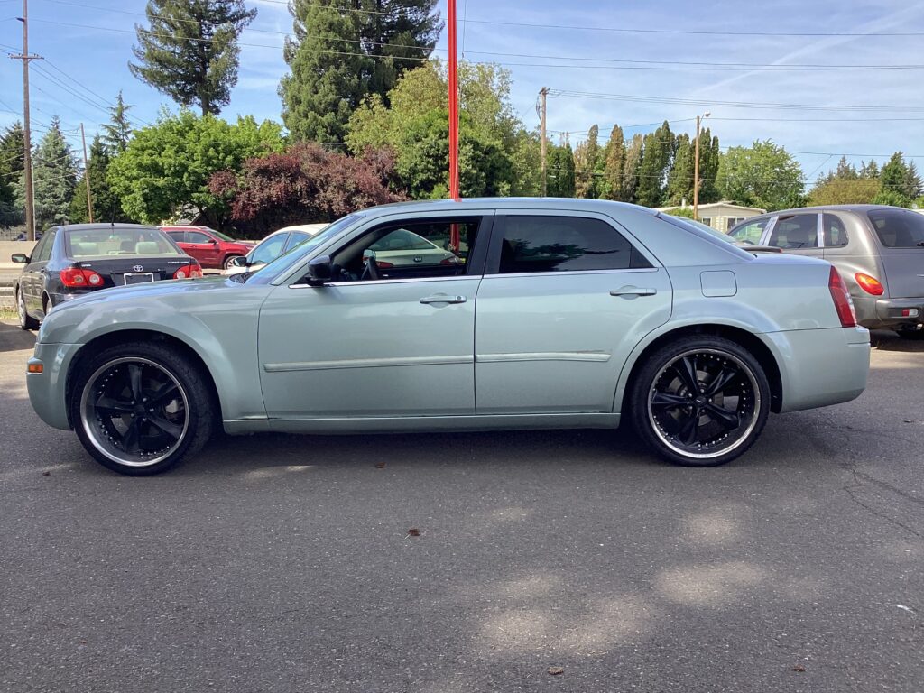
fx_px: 827
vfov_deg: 45.4
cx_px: 462
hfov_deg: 58.4
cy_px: 346
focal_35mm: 31
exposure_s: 1/321
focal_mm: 3.3
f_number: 2.4
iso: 25
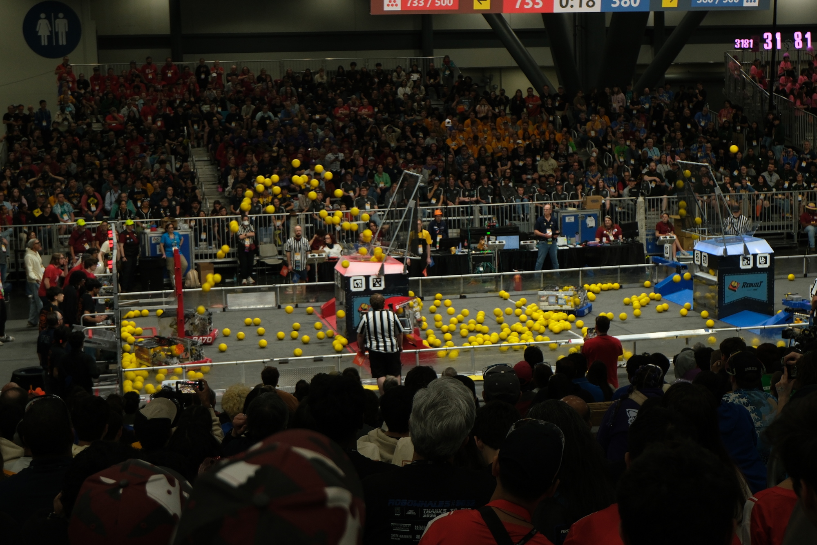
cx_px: 408
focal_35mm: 48
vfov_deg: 28.1
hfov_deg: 41.1
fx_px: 1089
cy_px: 272
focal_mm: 32.3
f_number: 4.9
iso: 400
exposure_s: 1/125
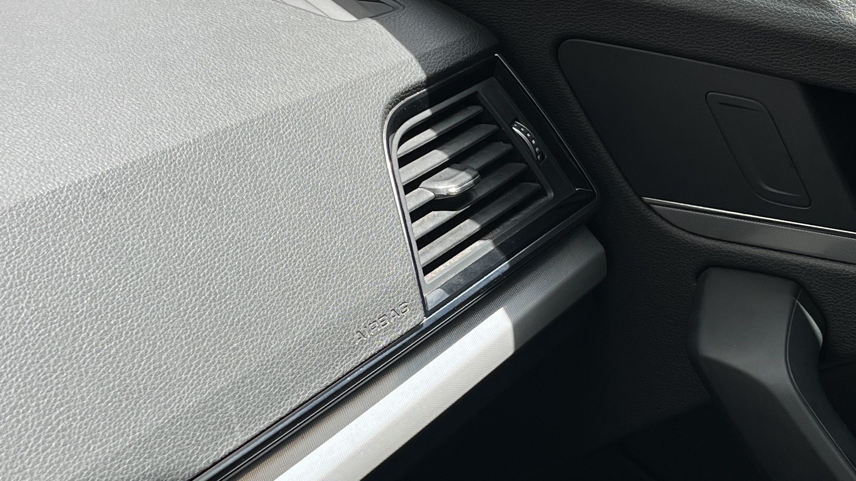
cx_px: 389
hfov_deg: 30.1
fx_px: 1589
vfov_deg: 17.2
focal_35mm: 70
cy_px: 309
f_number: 1.6
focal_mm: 5.1
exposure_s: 1/449
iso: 50
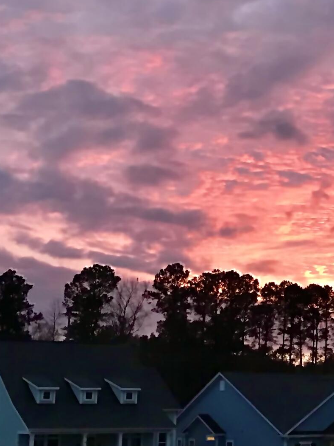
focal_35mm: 80
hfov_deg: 17.9
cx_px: 342
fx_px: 1029
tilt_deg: +14.7
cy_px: 134
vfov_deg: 24.2
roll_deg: +0.6
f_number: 1.8
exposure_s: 1/15
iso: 80
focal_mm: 3.99
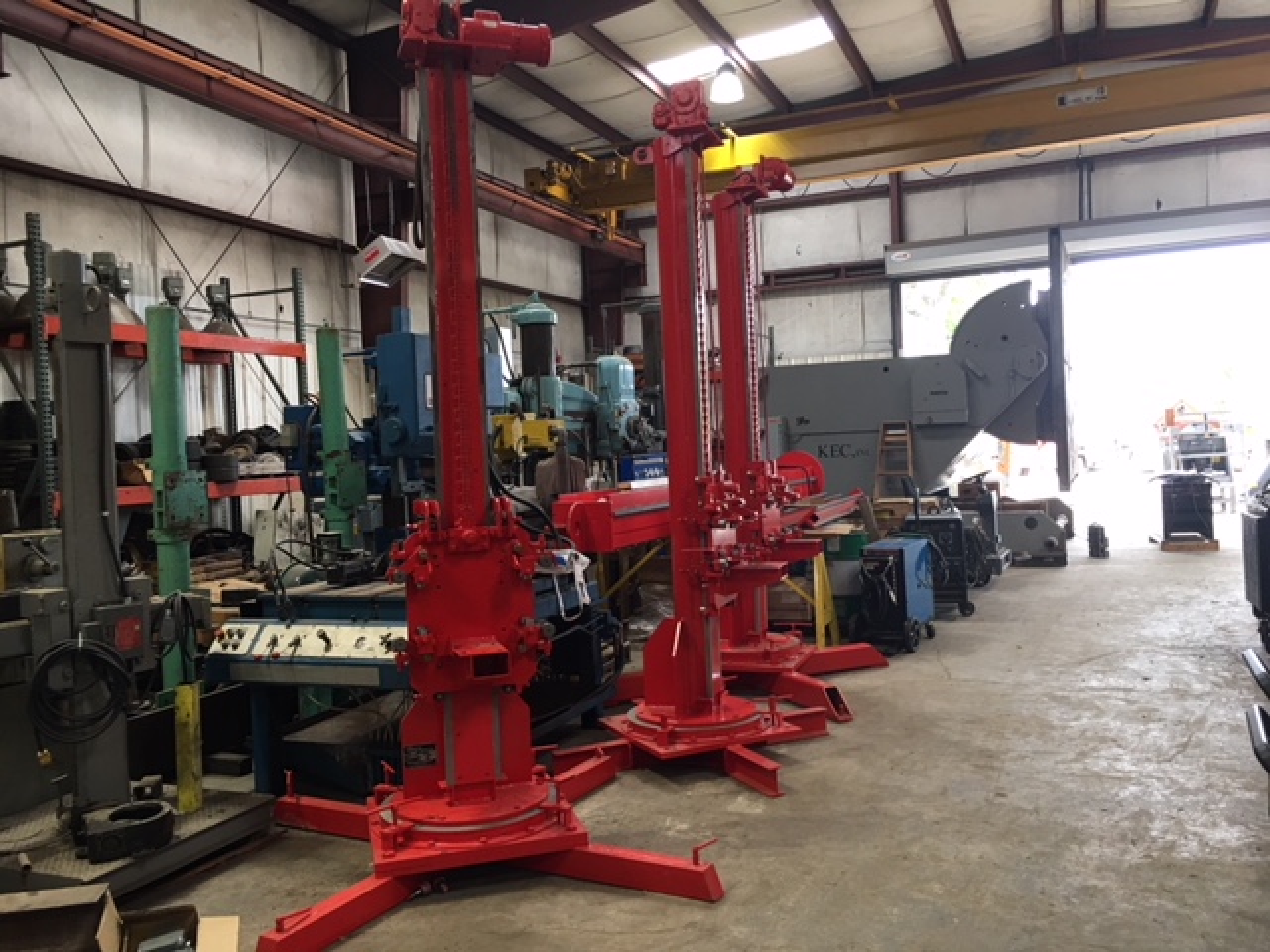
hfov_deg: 61.7
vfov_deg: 48.2
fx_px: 1064
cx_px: 635
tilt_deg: -1.3
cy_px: 476
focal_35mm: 29
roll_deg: +2.3
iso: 40
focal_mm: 4.15
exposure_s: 1/30
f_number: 2.2
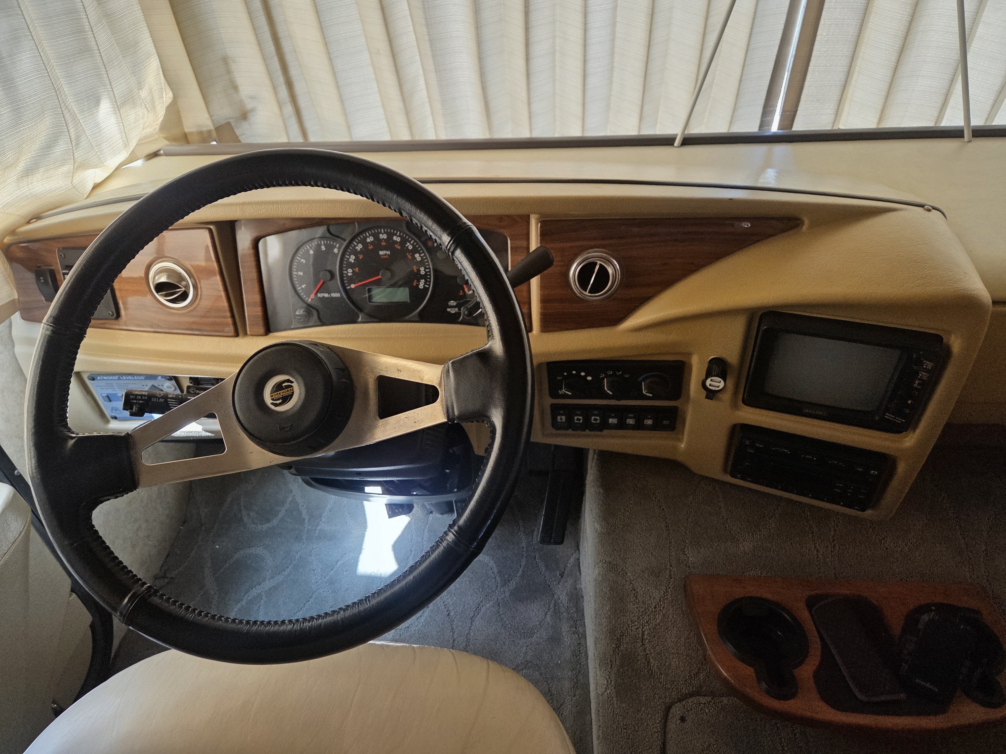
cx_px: 503
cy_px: 377
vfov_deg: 58.9
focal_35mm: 23
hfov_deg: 73.9
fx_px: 668
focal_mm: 5.4
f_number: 1.8
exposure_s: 1/180
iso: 250
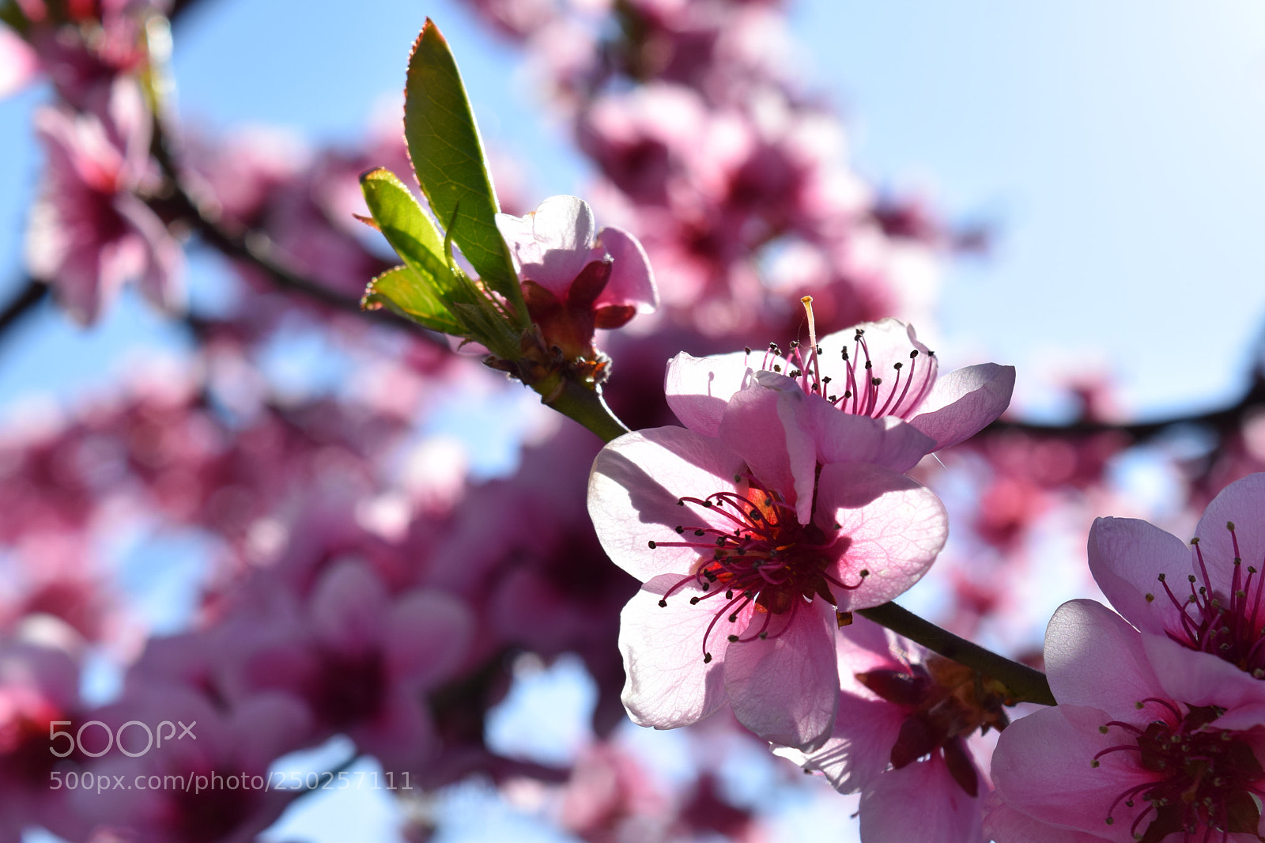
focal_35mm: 72
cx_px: 632
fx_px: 2529
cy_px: 422
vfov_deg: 18.9
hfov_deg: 28.1
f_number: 11
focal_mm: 48
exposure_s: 1/500
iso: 200
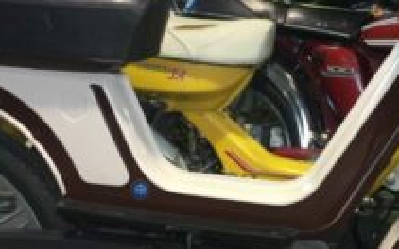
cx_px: 257
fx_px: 794
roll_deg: -3.6
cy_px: 159
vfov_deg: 17.8
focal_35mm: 73
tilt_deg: -11.7
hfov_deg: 28.1
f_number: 2.2
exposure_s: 1/33
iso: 100
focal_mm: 4.15
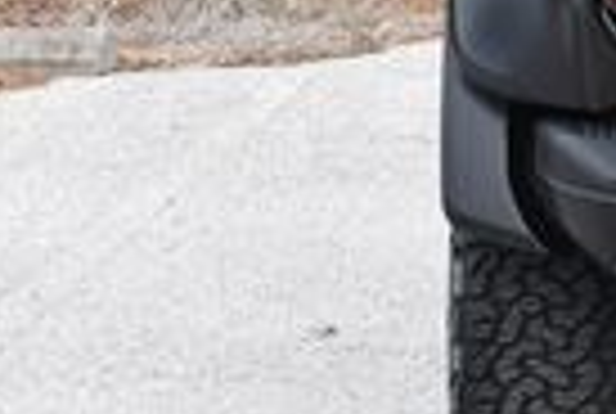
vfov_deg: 6.1
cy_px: -158
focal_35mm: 224
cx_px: 1196
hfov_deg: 8.7
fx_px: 3841
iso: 250
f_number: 5.6
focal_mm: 24
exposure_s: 1/250
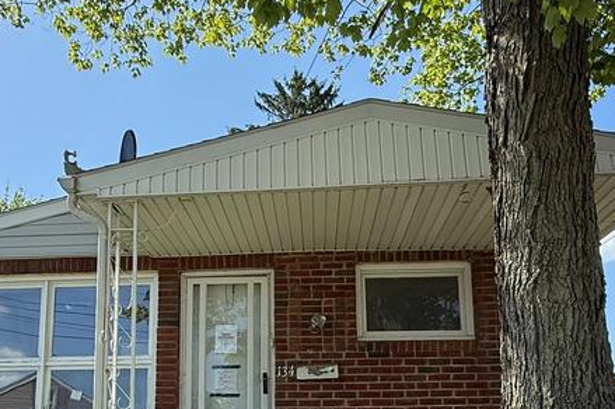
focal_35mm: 34
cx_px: 263
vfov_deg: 36.6
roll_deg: +0.3
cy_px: 363
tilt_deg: +9.2
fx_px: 580
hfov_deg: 55.6
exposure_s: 1/672
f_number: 2.2
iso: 64
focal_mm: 2.22
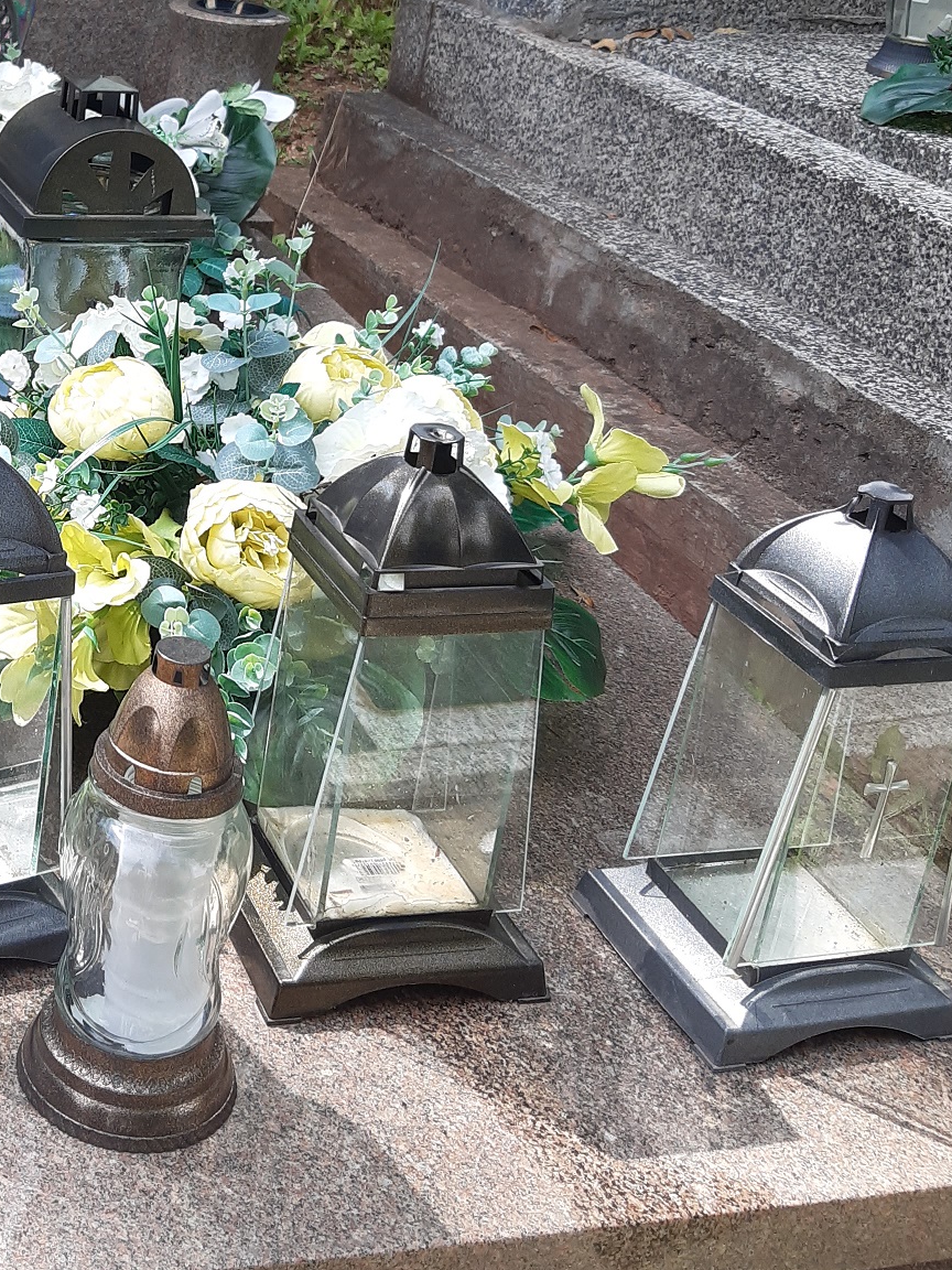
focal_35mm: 52
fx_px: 1907
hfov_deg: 26.7
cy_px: 311
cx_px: 25
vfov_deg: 35.9
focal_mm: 3.92
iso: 40
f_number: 1.7
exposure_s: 1/512
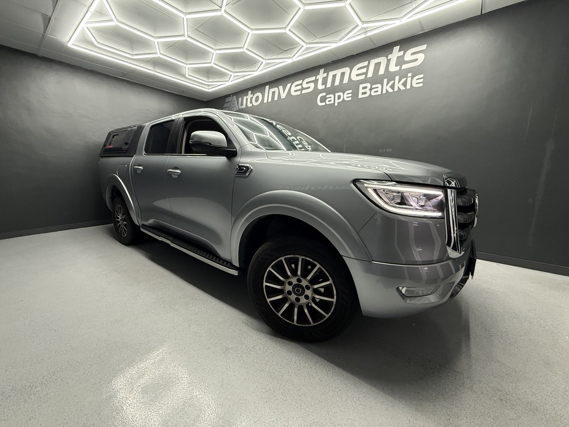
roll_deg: -0.6
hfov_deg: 102.1
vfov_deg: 85.7
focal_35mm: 14
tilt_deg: -9.5
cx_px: 284
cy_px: 214
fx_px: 230
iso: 320
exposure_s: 1/100
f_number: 2.2
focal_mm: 2.22
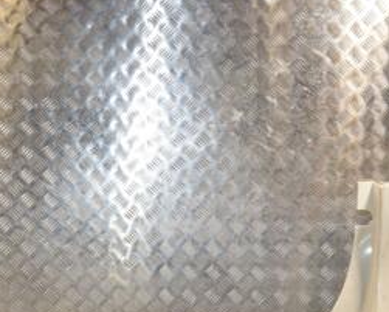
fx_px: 852
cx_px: 129
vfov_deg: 20.6
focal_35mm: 74
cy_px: 220
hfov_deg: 25.6
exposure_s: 1/200
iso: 800
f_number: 7.1
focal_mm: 22
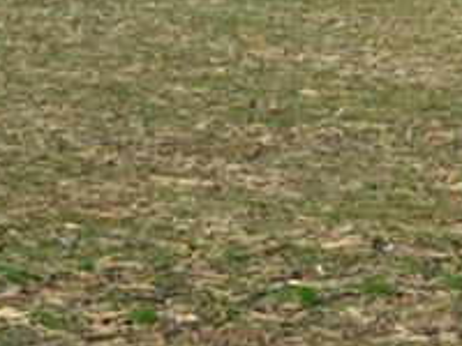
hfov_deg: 9.2
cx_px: 1116
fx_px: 2563
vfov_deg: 7.7
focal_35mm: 192
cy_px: 25
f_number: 8
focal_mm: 26
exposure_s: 1/250
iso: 100
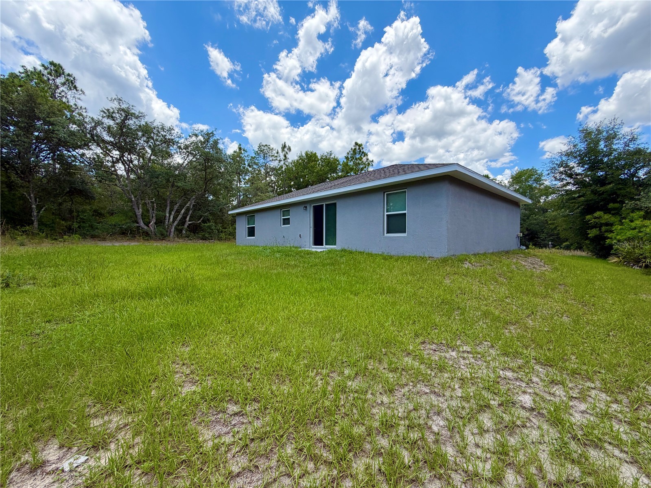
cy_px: 244
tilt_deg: +0.6
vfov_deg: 85.7
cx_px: 326
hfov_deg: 102.1
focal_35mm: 14
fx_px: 263
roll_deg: +0.3
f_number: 2.2
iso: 32
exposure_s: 1/770
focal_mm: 2.22
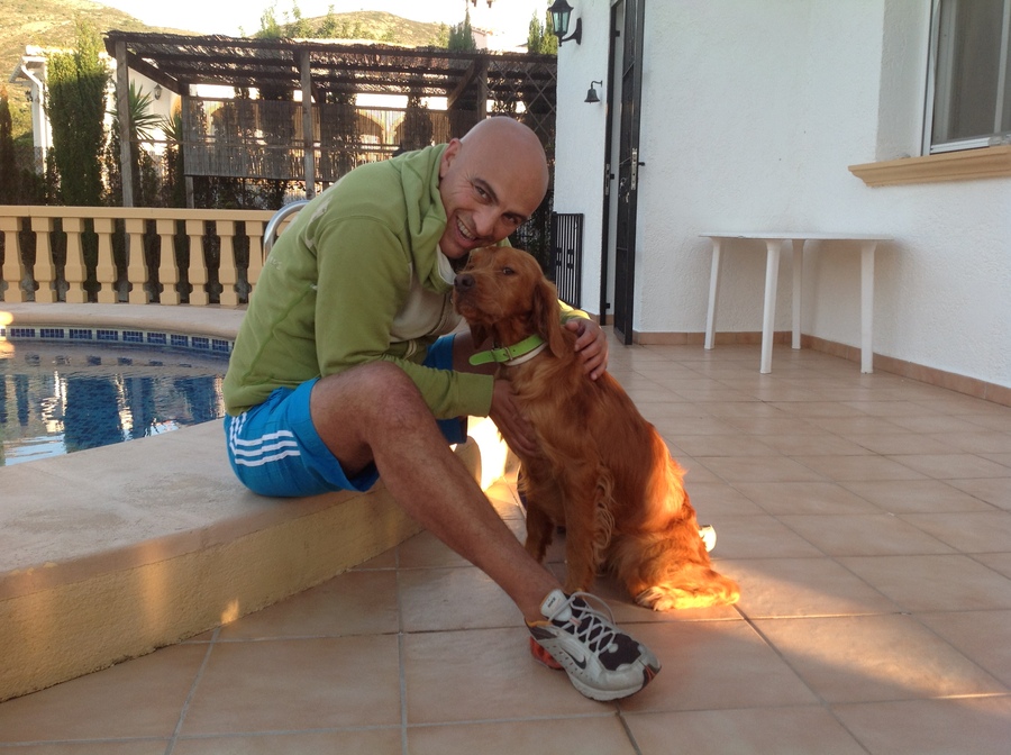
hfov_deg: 52.7
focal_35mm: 35
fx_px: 1021
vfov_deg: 40.6
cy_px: 378
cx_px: 506
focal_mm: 4.28
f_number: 2.4
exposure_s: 1/240
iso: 50
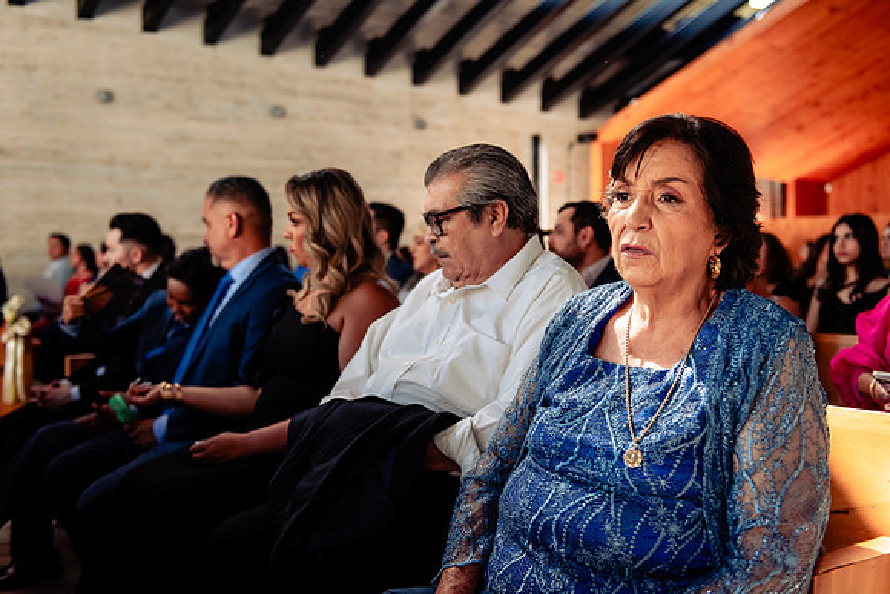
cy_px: 297
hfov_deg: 47.6
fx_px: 1010
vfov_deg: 32.8
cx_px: 445
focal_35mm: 41
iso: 800
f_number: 3.2
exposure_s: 1/400
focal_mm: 40
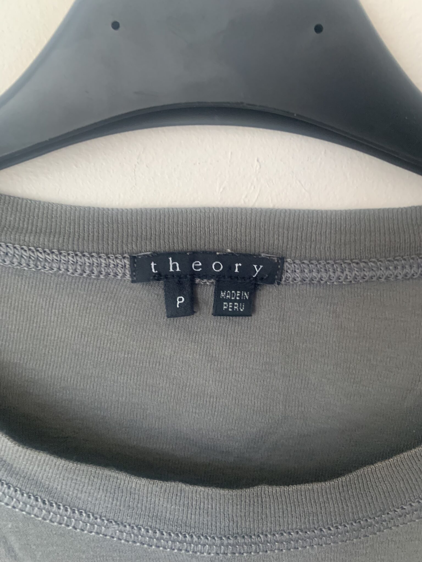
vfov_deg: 67.3
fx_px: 423
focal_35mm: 26
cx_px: 211
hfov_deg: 53.1
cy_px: 281
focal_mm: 4.25
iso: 250
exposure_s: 1/60
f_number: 1.8
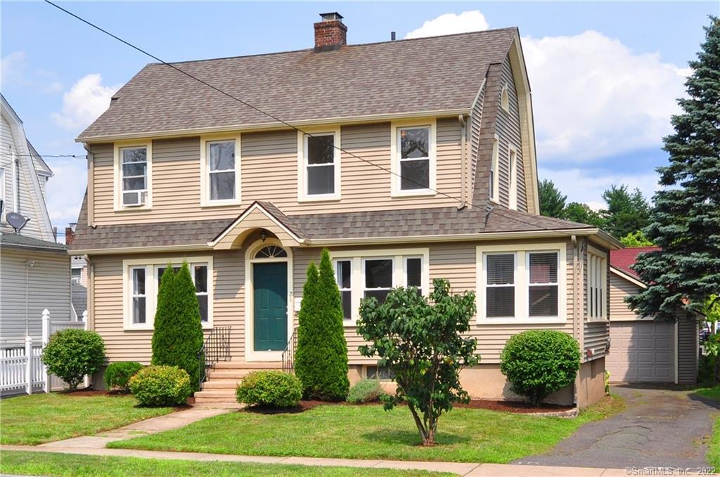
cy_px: 238
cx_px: 360
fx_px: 599
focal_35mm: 30
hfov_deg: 62.0
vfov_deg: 43.5
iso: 250
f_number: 8
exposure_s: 1/500
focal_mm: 20
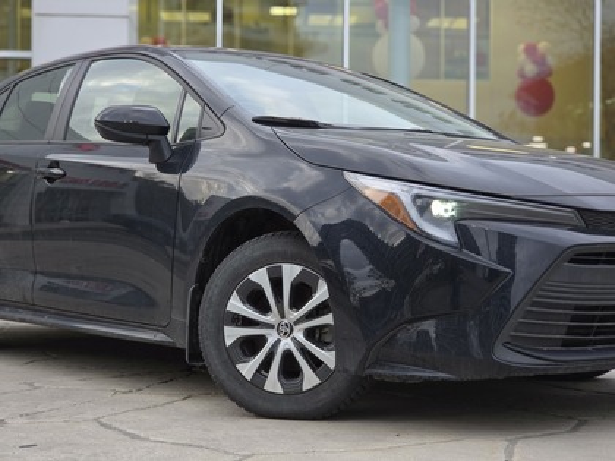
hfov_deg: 28.2
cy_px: 230
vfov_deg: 21.3
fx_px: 1226
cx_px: 308
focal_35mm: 69
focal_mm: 7
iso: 32
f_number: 2.4
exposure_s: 1/50.6
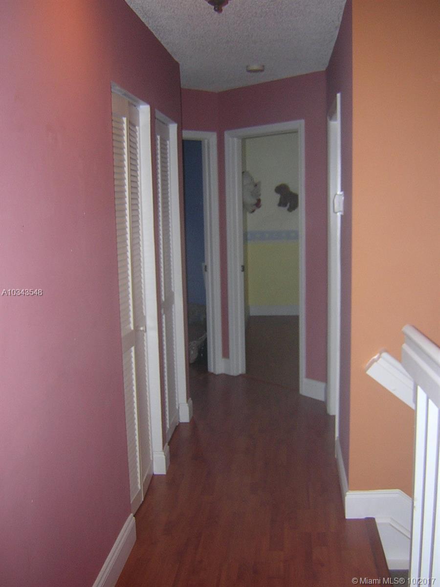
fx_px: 610
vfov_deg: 51.4
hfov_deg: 39.7
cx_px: 220
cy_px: 294
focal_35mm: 36
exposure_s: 1/60.1
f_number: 2.6
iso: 196
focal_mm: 4.7
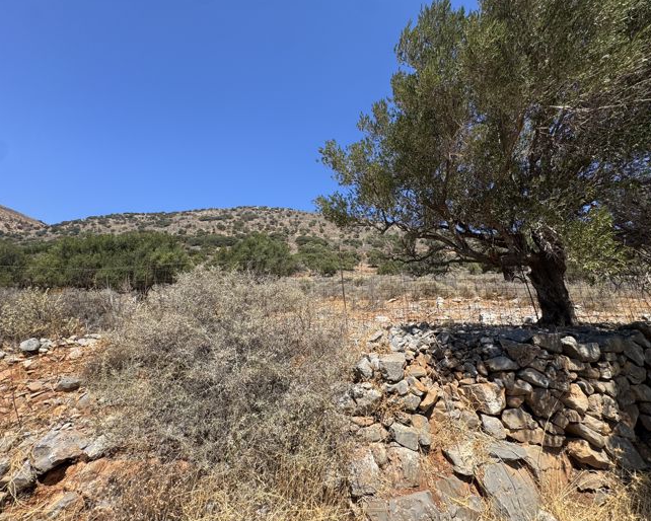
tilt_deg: +14.3
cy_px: 262
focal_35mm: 15
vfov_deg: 84.1
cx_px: 339
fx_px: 289
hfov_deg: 96.7
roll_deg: -1.3
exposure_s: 1/1143
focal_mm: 2.22
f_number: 2.2
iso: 40
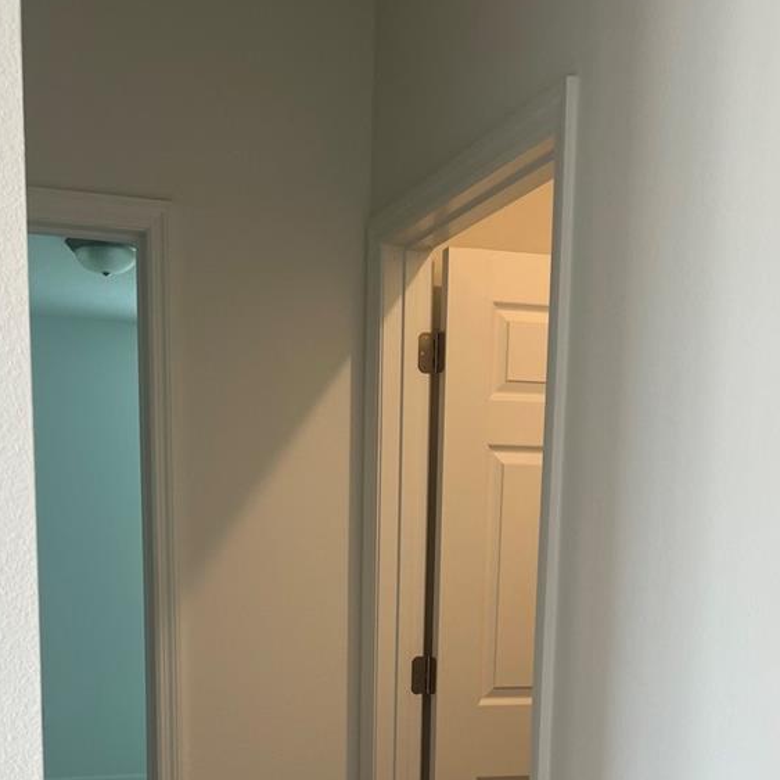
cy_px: 750
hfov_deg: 34.7
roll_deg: -0.4
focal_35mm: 49
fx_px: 1249
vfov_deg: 32.4
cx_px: 363
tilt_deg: -7.5
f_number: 1.5
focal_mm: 5.7
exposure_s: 1/120
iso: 64
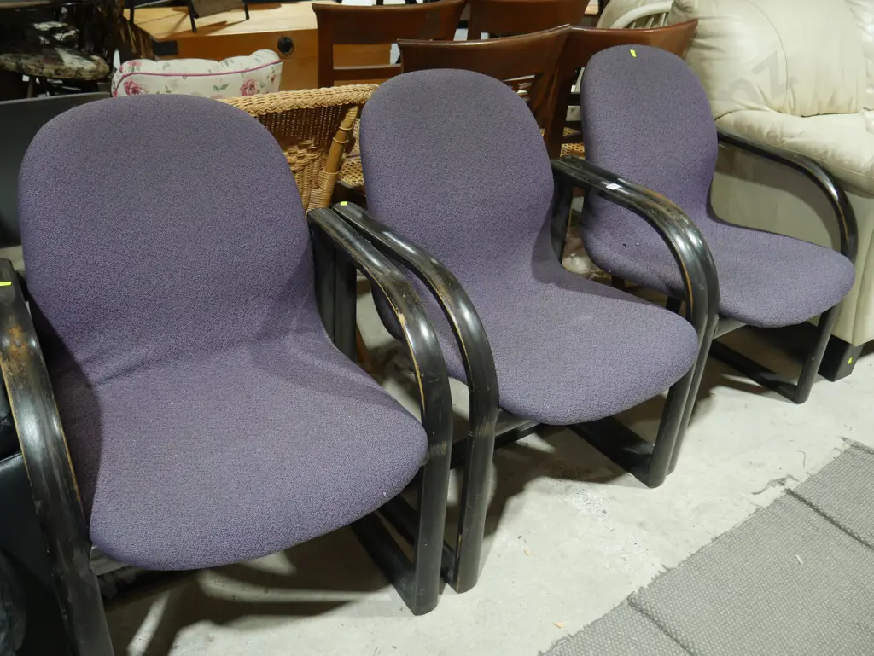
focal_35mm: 32
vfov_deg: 44.2
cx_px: 437
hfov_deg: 56.8
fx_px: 808
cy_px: 328
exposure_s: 1/60
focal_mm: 16
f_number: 3.6
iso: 500
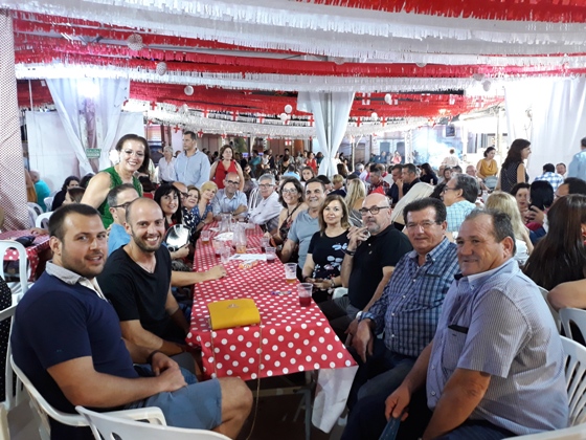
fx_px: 457
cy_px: 220
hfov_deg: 65.3
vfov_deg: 51.4
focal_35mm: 27
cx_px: 293
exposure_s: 1/25
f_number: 1.7
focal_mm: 3.71
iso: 250
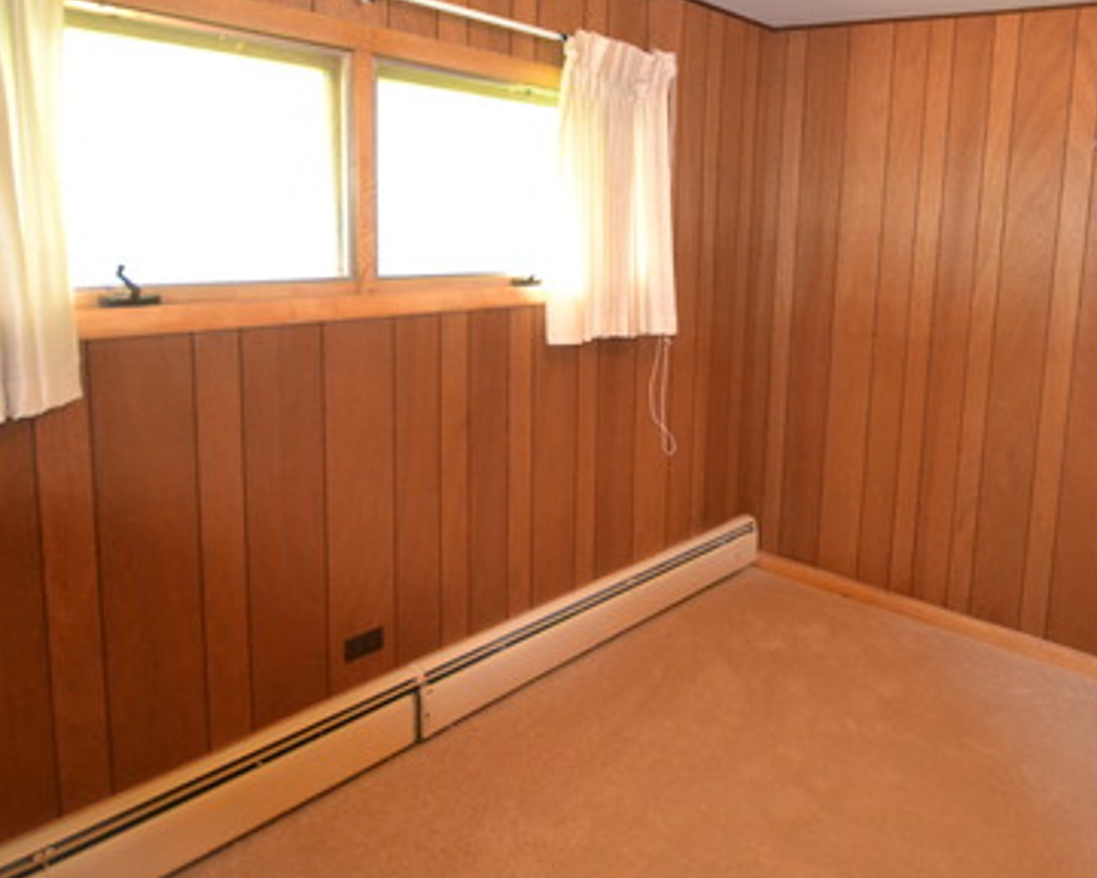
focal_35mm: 25
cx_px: 774
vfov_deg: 56.0
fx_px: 812
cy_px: 319
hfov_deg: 65.3
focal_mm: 10
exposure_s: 1/60
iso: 3200
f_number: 4
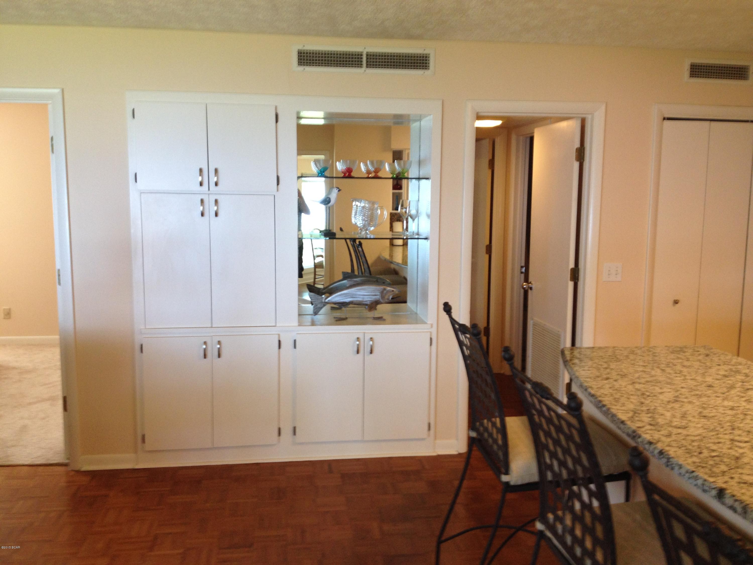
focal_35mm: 35
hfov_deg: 52.6
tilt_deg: -8.8
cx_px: 376
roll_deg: -0.5
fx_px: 761
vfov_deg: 40.7
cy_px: 282
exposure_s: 1/20
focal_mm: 4.28
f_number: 2.4
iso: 80
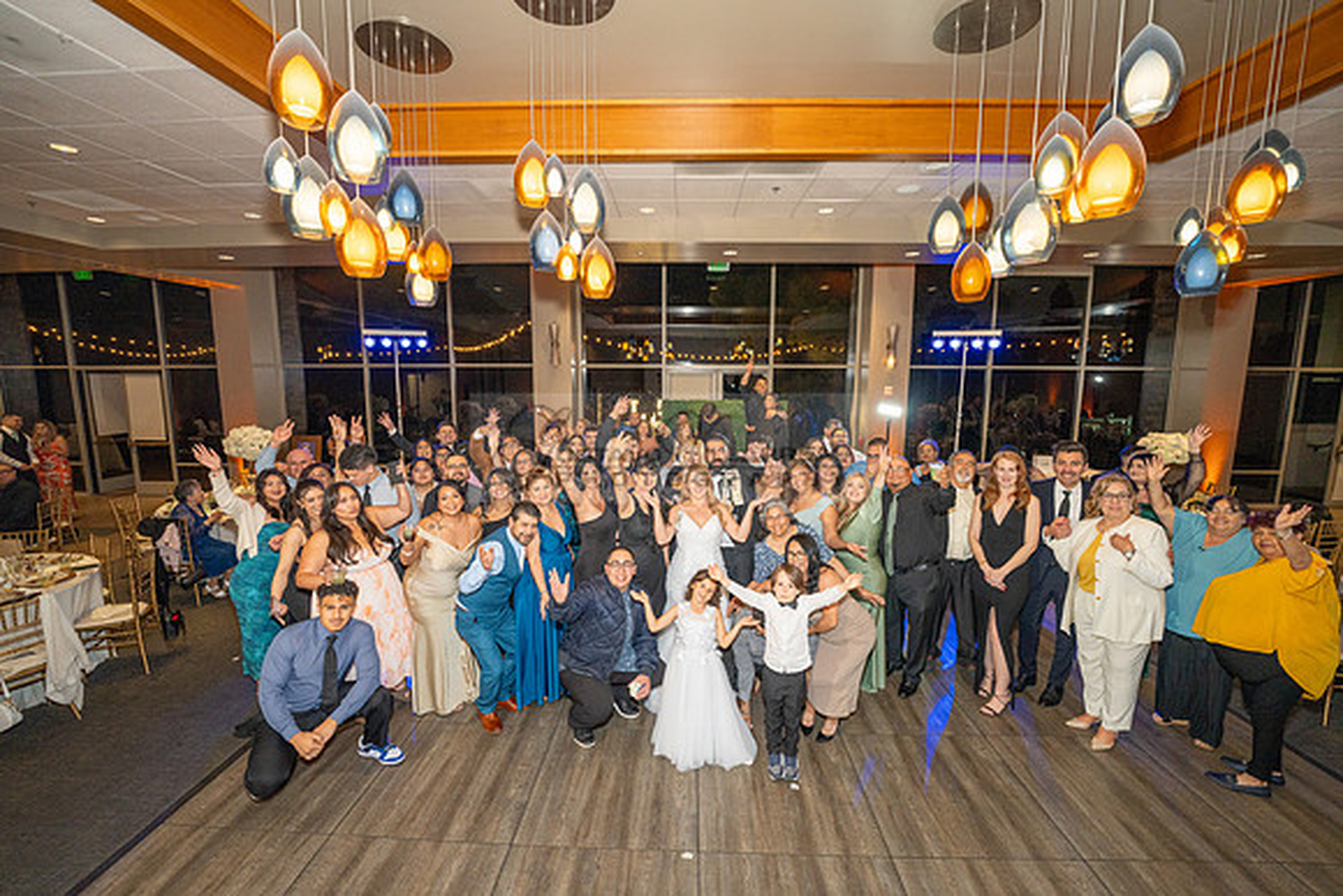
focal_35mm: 14
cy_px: 448
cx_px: 672
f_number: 2.8
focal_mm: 14
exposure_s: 1/200
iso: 1250
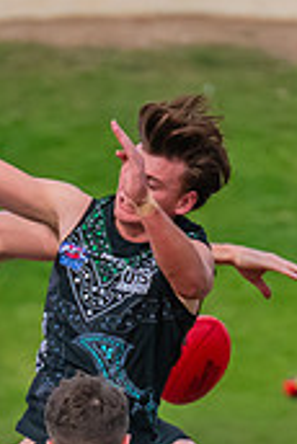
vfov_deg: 0.7
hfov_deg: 0.5
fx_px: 34183
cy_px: 468
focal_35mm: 2768
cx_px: 93
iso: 800
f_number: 8
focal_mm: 420
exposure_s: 1/1600
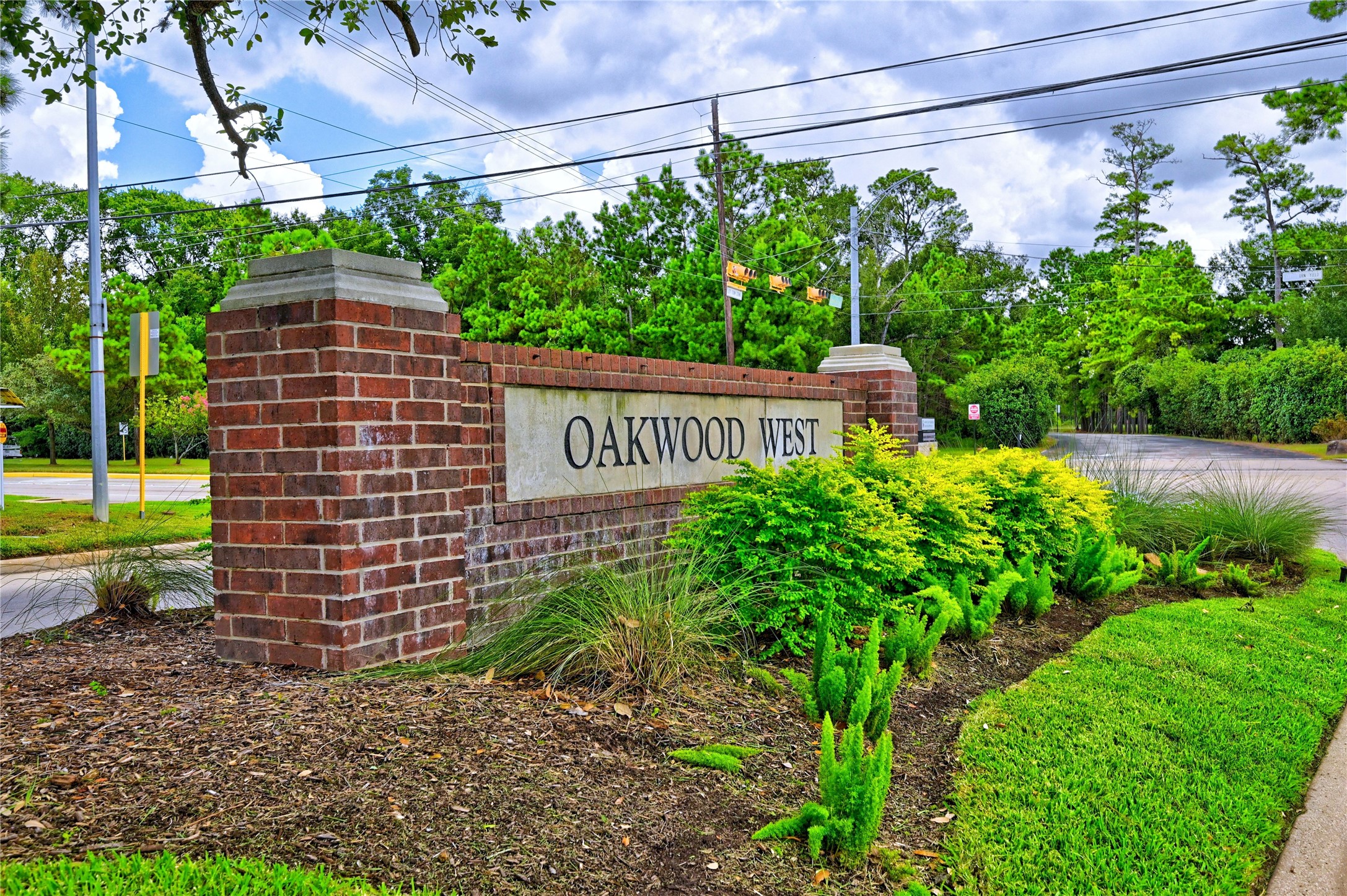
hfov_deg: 62.0
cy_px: 448
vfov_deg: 43.5
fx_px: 1122
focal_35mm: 30
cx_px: 674
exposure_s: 1/200
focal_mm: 30
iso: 400
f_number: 8
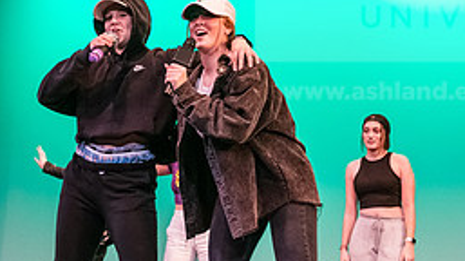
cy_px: 130
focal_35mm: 90
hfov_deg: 23.7
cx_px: 201
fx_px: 1109
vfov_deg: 13.4
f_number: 3.5
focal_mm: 38
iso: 4000
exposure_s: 1/250
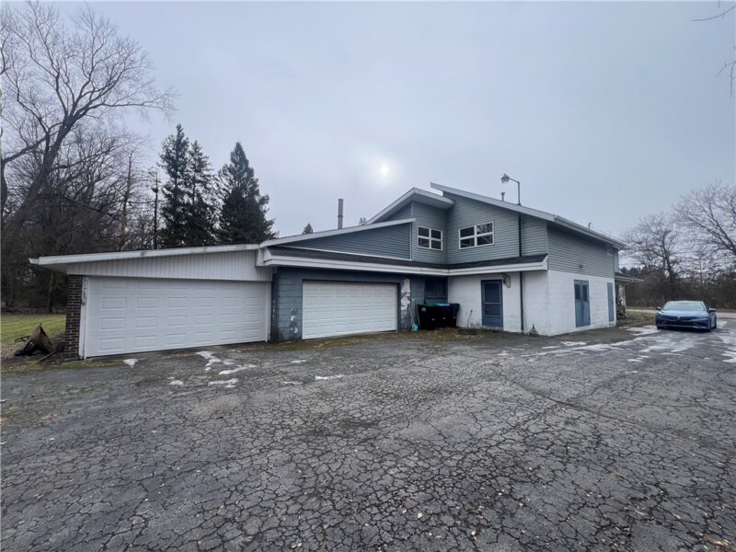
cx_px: 368
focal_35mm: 13
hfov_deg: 106.2
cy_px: 276
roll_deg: +0.2
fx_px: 276
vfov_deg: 89.9
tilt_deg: +4.1
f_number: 1.8
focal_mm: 1.57
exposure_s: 1/440
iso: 32
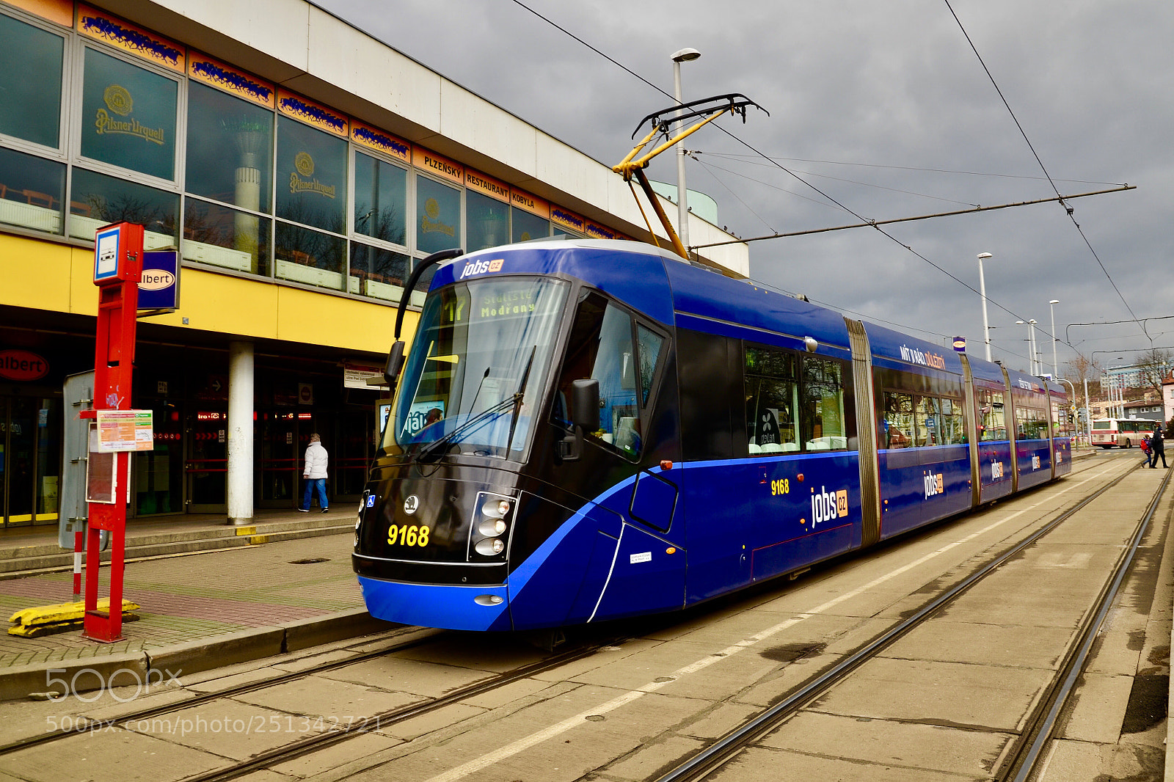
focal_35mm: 24
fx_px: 782
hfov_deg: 73.8
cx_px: 587
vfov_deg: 53.1
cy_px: 391
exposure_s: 1/320
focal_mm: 16
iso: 160
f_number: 6.3
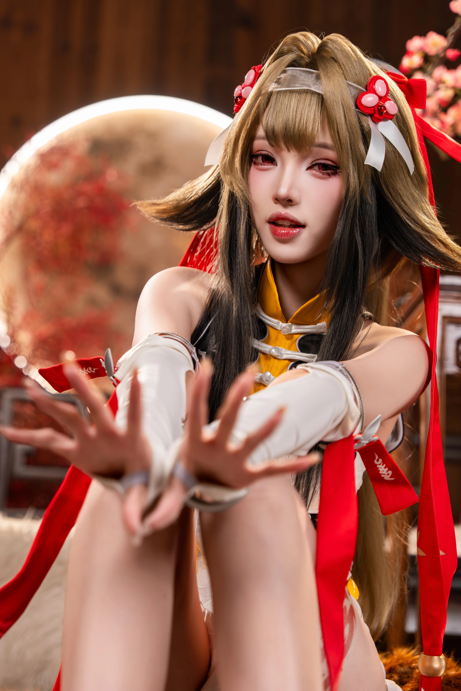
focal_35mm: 70
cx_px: 230
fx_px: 1344
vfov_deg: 28.8
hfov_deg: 19.5
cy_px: 346
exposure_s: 1/200
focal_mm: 70
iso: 320
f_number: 2.8
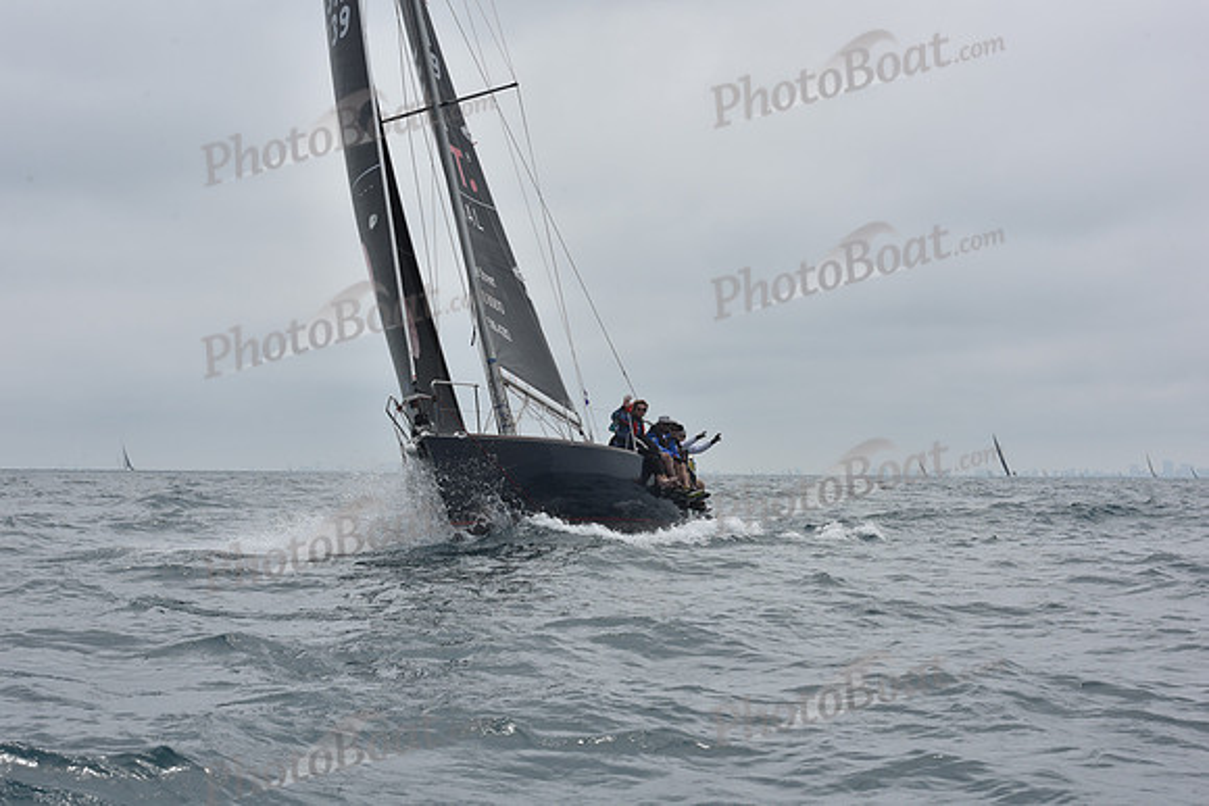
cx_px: 604
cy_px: 403
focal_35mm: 75
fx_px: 2519
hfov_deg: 27.0
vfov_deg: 18.2
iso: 250
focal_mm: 75
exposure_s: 1/800
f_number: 13
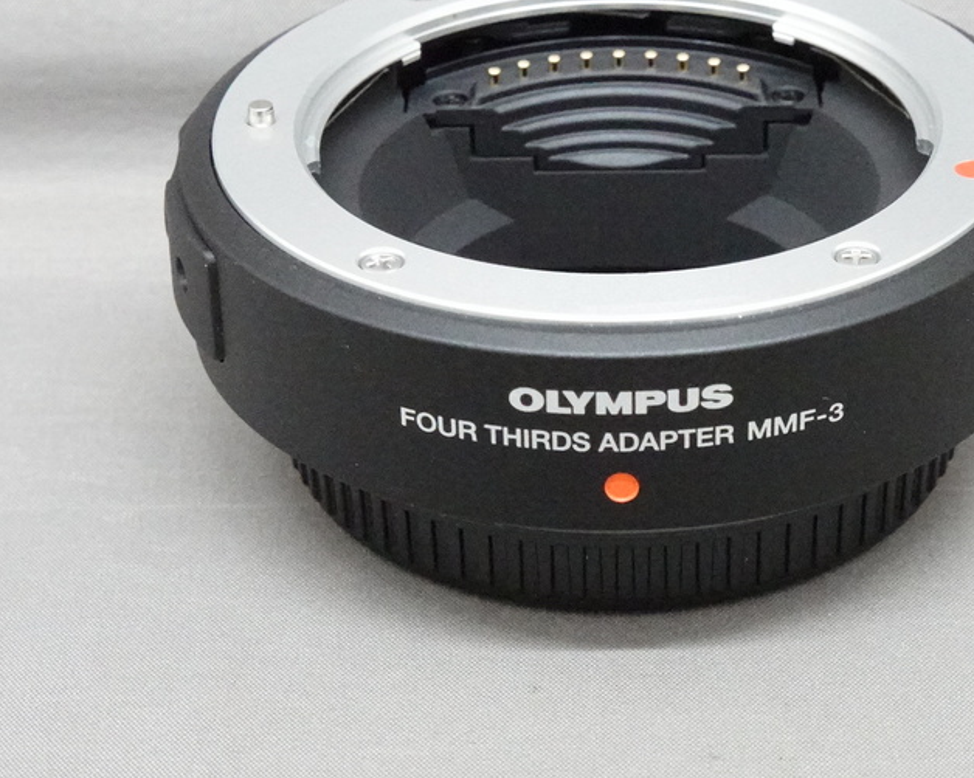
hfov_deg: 15.7
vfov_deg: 12.6
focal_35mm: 122
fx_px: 3516
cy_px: 282
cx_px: 651
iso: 6400
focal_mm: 24.84
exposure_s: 1/60
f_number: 8
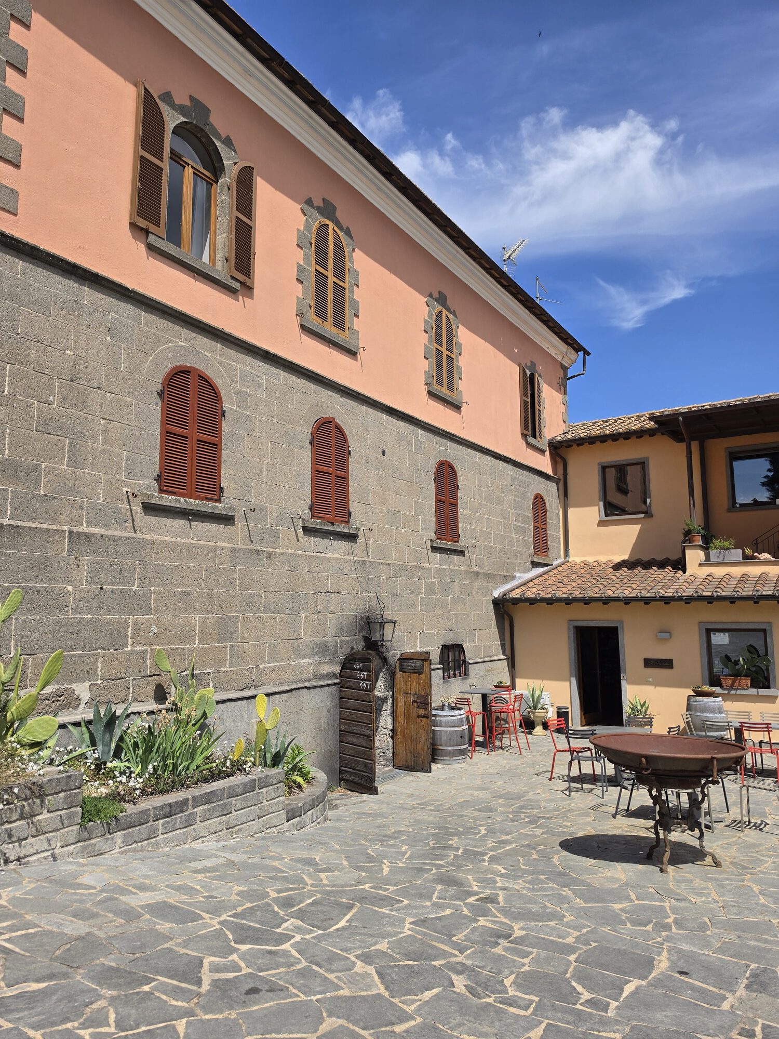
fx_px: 690
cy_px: 520
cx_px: 390
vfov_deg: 73.9
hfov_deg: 58.9
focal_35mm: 23
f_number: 1.4
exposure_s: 1/7939
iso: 64
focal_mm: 6.5
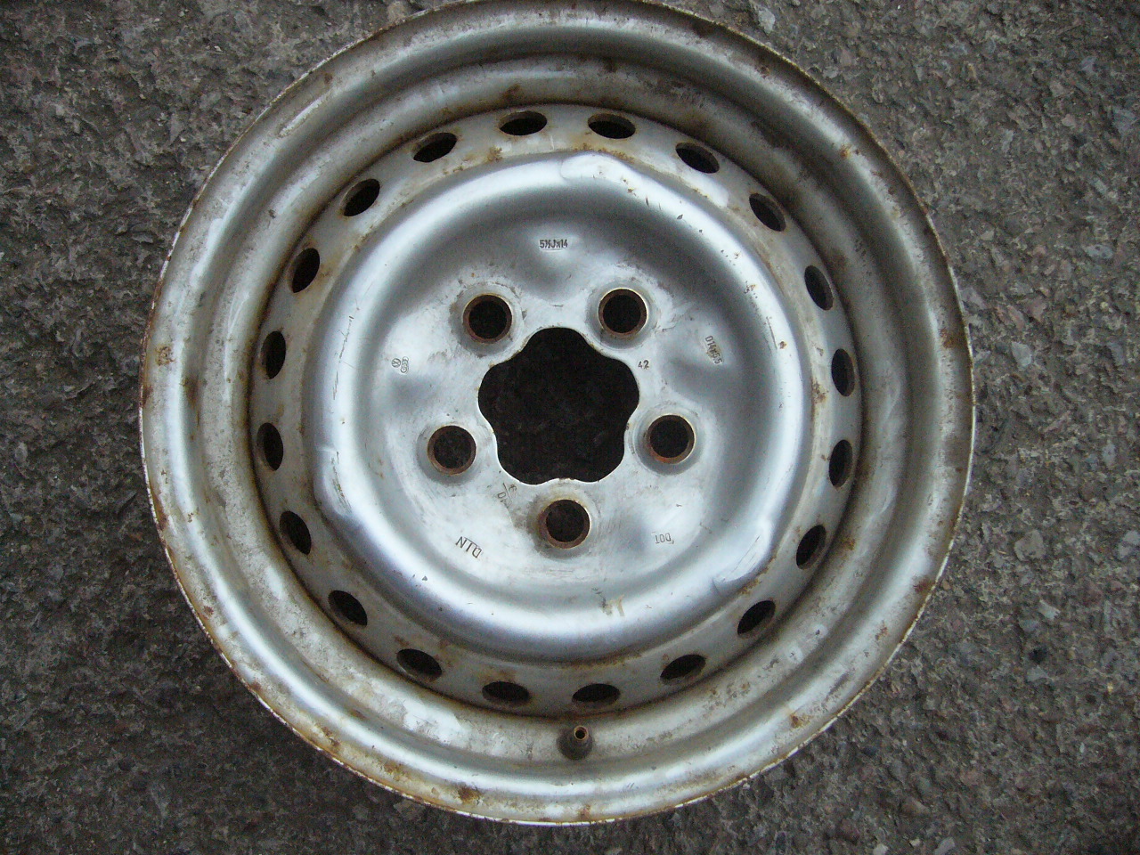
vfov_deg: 40.7
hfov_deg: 52.6
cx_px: 570
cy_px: 428
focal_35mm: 35
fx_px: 1153
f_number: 2.8
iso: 400
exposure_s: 1/250
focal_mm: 5.8
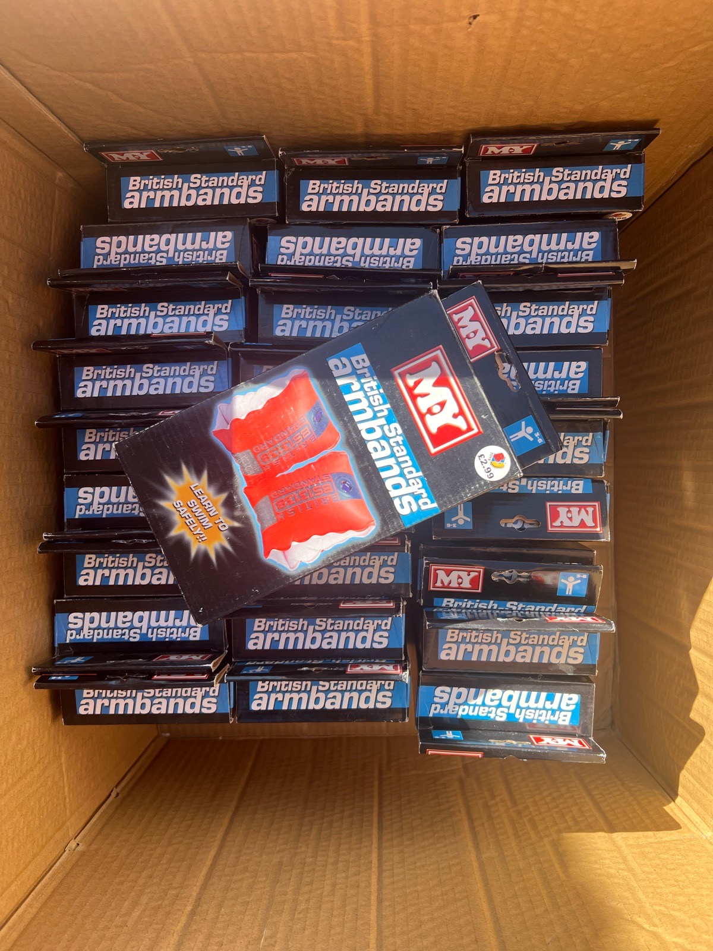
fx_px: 714
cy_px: 476
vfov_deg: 67.3
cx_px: 356
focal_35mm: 26
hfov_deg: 53.1
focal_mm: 5.7
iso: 50
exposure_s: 1/588
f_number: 1.5
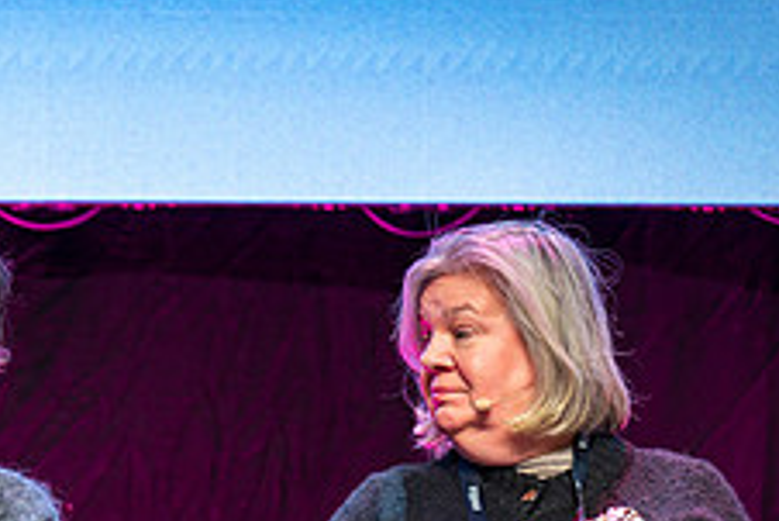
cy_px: 650
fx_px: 7383
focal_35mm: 341
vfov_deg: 4.0
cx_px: -114
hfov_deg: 6.0
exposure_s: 1/160
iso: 500
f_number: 2.8
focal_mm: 133
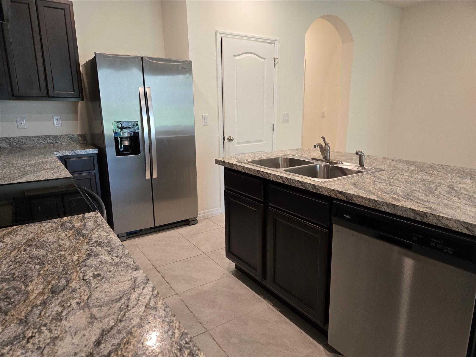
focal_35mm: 23
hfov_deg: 73.9
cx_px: 238
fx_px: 316
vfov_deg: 58.9
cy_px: 178
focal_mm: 5.4
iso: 320
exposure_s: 1/120
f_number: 1.8
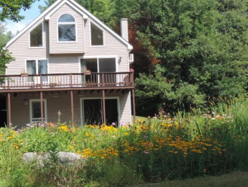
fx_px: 538
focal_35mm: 75
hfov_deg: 25.9
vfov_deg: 19.7
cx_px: 95
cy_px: 101
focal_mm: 9.8
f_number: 3.7
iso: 450
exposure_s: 1/2000
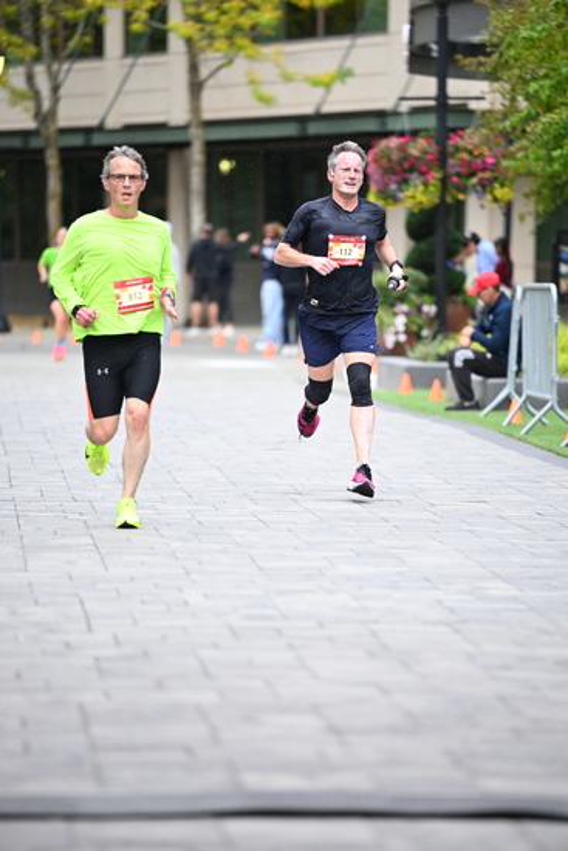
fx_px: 4730
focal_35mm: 200
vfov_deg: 10.3
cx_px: 284
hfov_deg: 6.9
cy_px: 426
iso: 1250
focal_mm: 200
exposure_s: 1/1250
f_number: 2.8
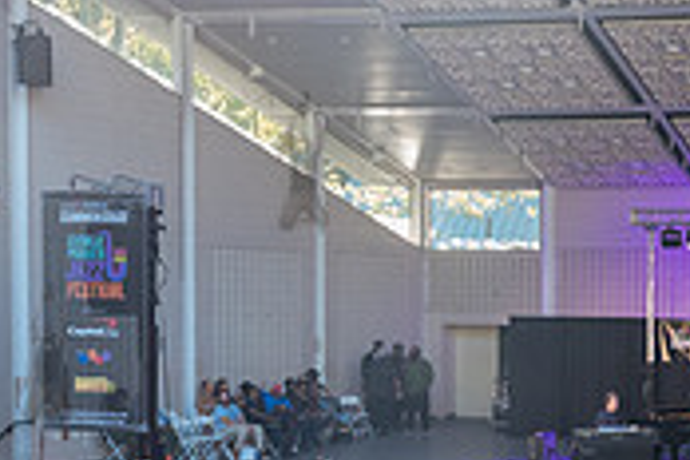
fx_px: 1533
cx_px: 813
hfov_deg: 23.3
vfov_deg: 17.0
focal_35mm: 80
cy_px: 351
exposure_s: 1/400
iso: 3200
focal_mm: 24
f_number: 4
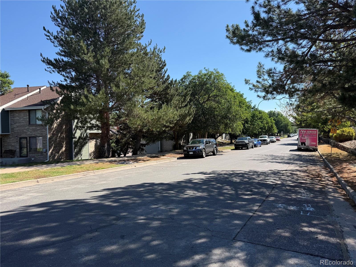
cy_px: 134
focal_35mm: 24
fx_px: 247
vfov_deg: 56.8
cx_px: 178
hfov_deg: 71.6
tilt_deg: +0.0
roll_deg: -0.7
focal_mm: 6.76
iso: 100
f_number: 1.78
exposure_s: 1/2703
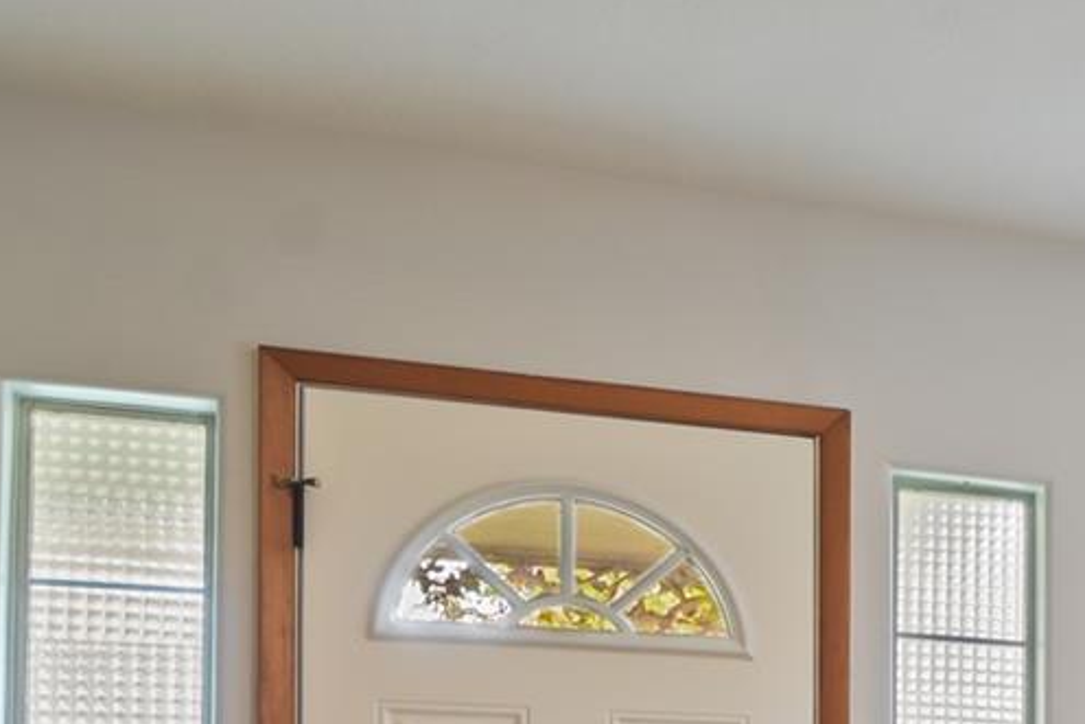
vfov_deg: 18.7
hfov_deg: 22.8
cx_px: 1715
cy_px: 924
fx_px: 2052
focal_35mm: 68
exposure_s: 1/1.67
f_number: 9
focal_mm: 11
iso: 320
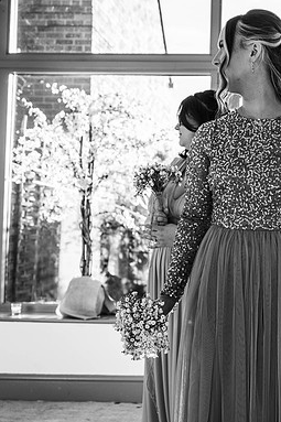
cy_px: 210
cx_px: 259
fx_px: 621
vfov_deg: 37.5
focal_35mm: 53
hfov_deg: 24.7
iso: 100
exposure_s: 1/500
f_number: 3.5
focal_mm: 35
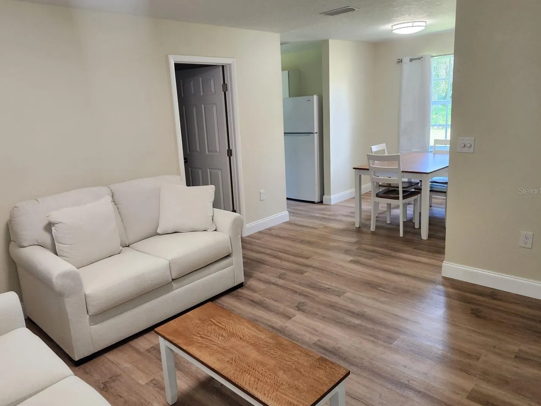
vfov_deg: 53.0
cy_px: 190
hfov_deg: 67.2
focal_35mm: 26
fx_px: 406
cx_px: 249
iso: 200
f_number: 1.8
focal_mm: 5.4
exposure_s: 1/120
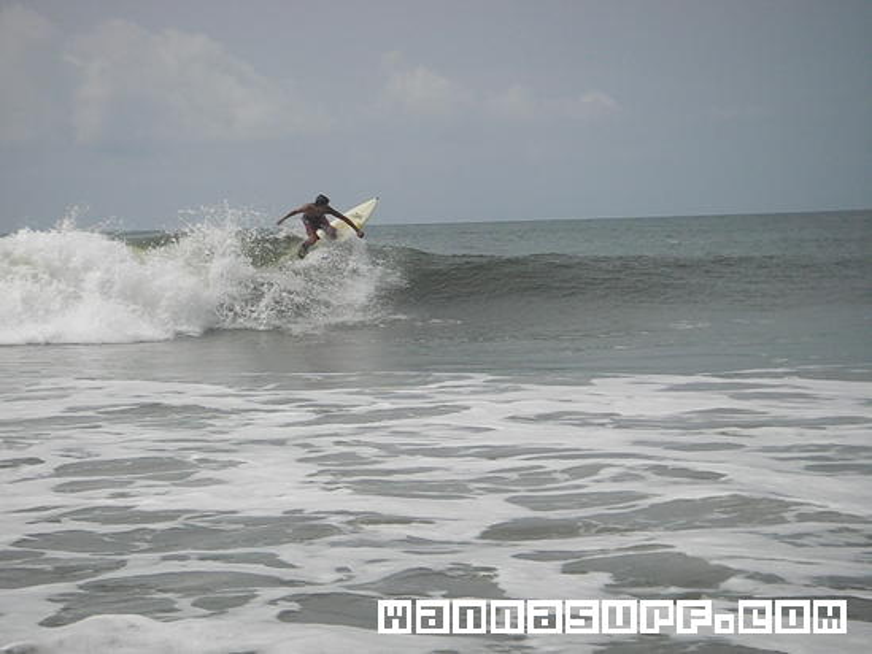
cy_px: 327
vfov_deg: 13.0
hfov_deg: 17.3
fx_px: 2872
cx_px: 436
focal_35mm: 114
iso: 50
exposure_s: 1/800
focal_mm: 18.9
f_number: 4
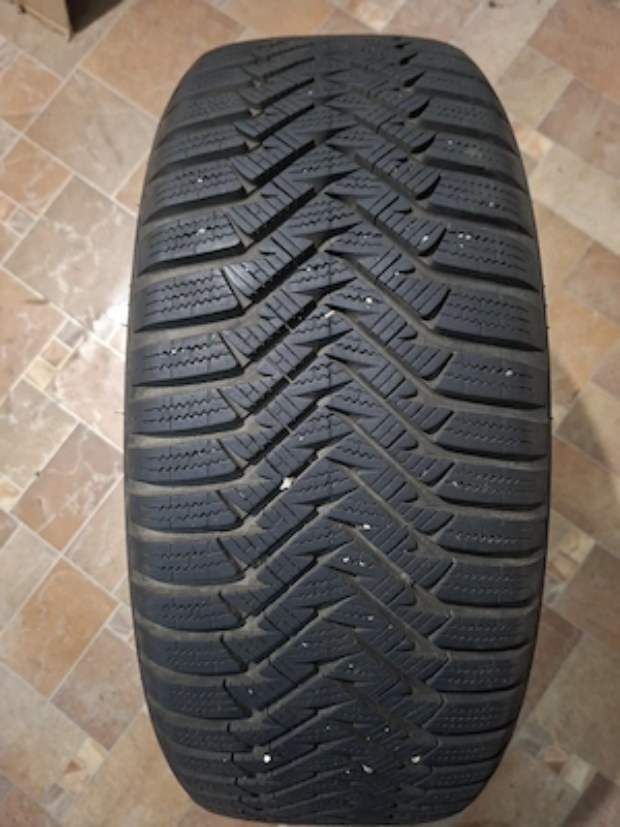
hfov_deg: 58.9
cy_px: 414
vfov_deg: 73.9
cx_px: 310
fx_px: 549
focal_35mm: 23
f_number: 1.8
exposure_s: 1/25
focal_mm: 5.54
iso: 800
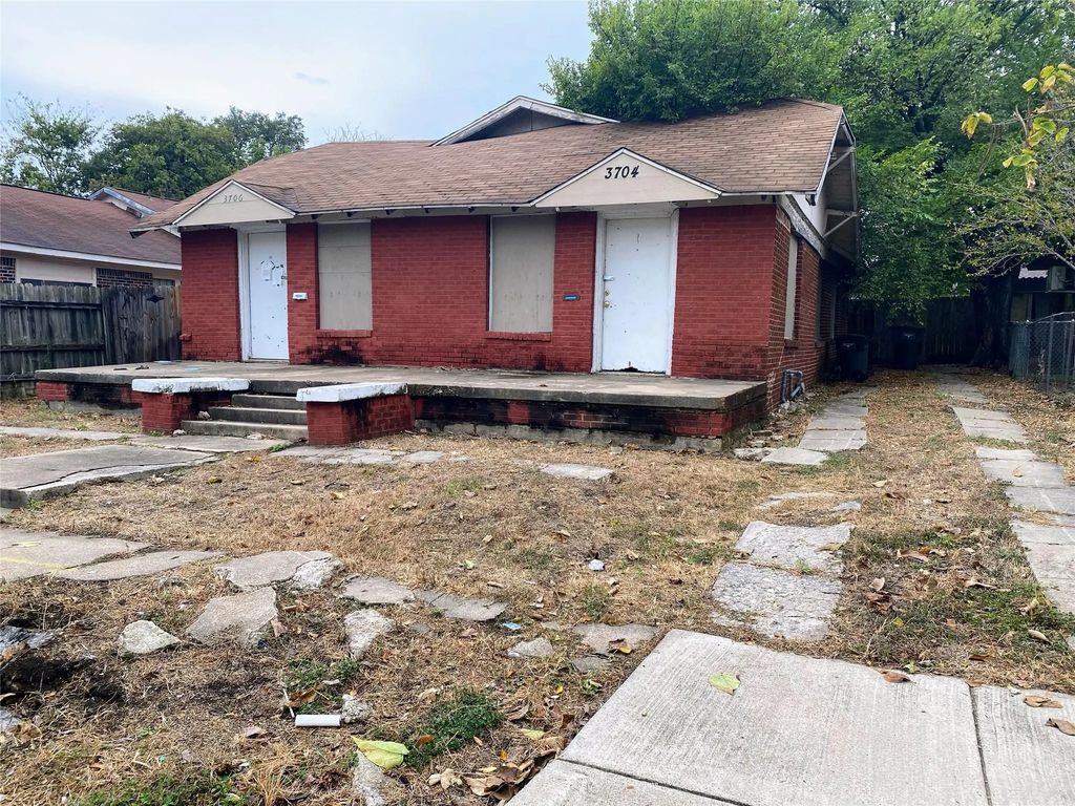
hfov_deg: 67.3
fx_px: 807
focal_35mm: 26
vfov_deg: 53.1
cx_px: 538
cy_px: 403
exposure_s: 1/343
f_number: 1.8
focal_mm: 4.25
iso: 32
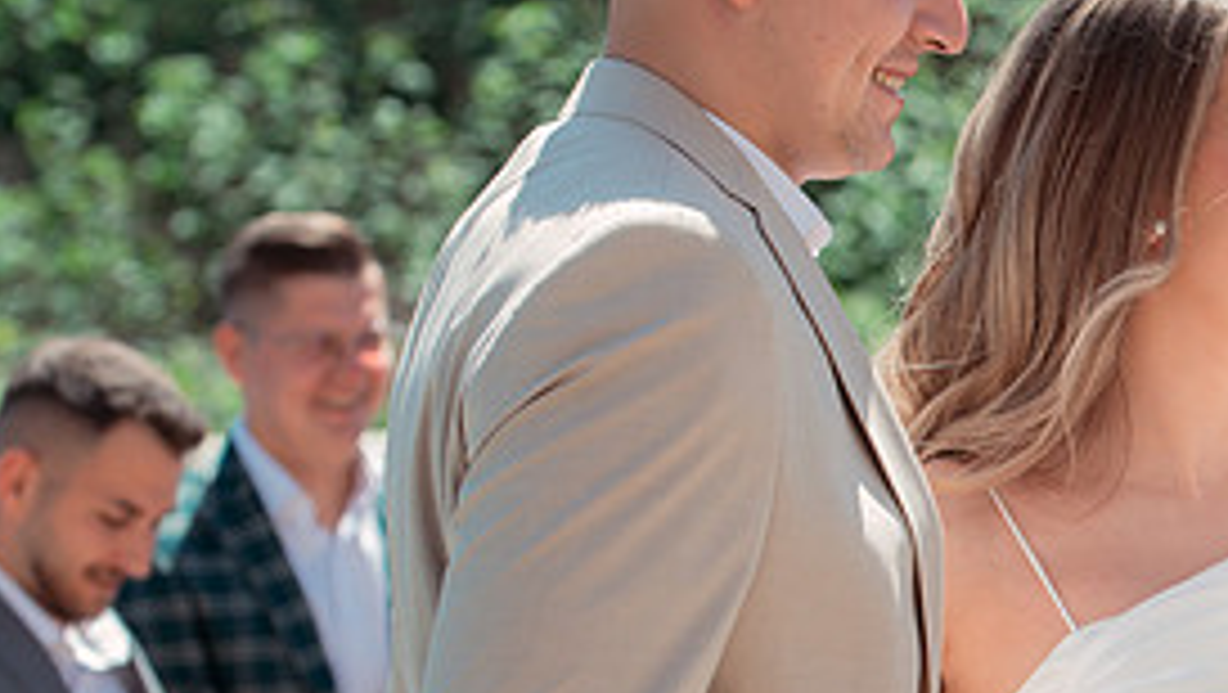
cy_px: 470
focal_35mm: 200
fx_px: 6517
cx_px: 1250
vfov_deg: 6.1
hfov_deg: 10.7
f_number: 5
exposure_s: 1/500
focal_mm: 90
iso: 200
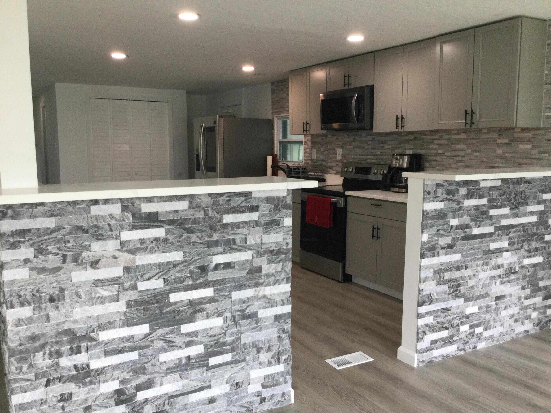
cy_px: 206
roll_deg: -2.4
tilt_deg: -5.2
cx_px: 276
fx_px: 493
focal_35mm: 31
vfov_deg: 45.4
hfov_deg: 58.4
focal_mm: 3.3
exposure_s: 1/30
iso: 40
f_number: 2.4
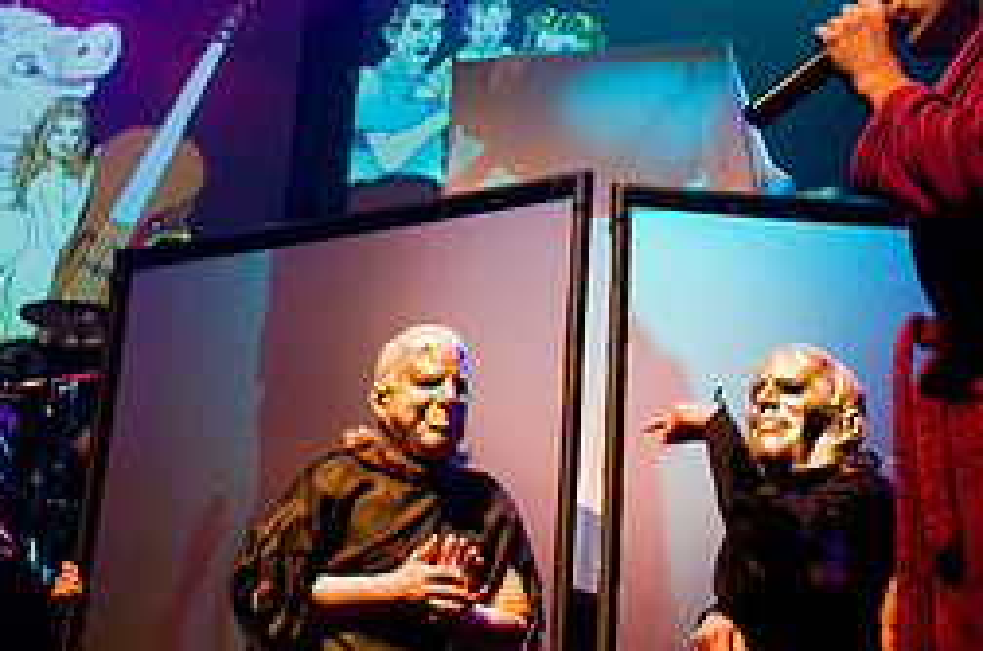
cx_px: 304
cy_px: 251
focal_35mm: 69
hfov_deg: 29.0
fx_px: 1880
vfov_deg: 19.6
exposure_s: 1/160
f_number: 2.8
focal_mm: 20
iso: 640
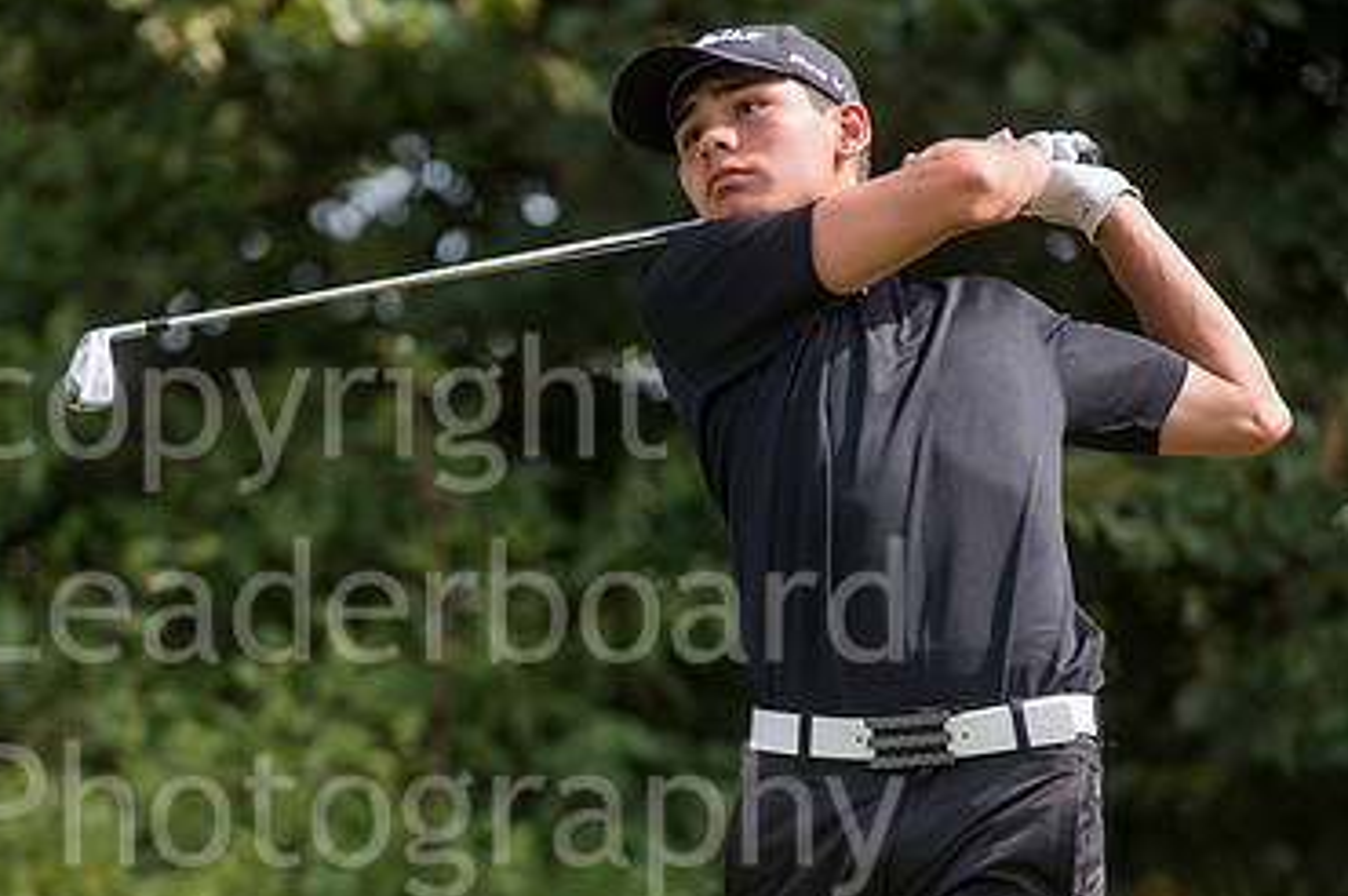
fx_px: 17620
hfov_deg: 4.4
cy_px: 636
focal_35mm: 471
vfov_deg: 2.9
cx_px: 441
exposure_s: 1/2000
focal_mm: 300
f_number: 4
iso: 400
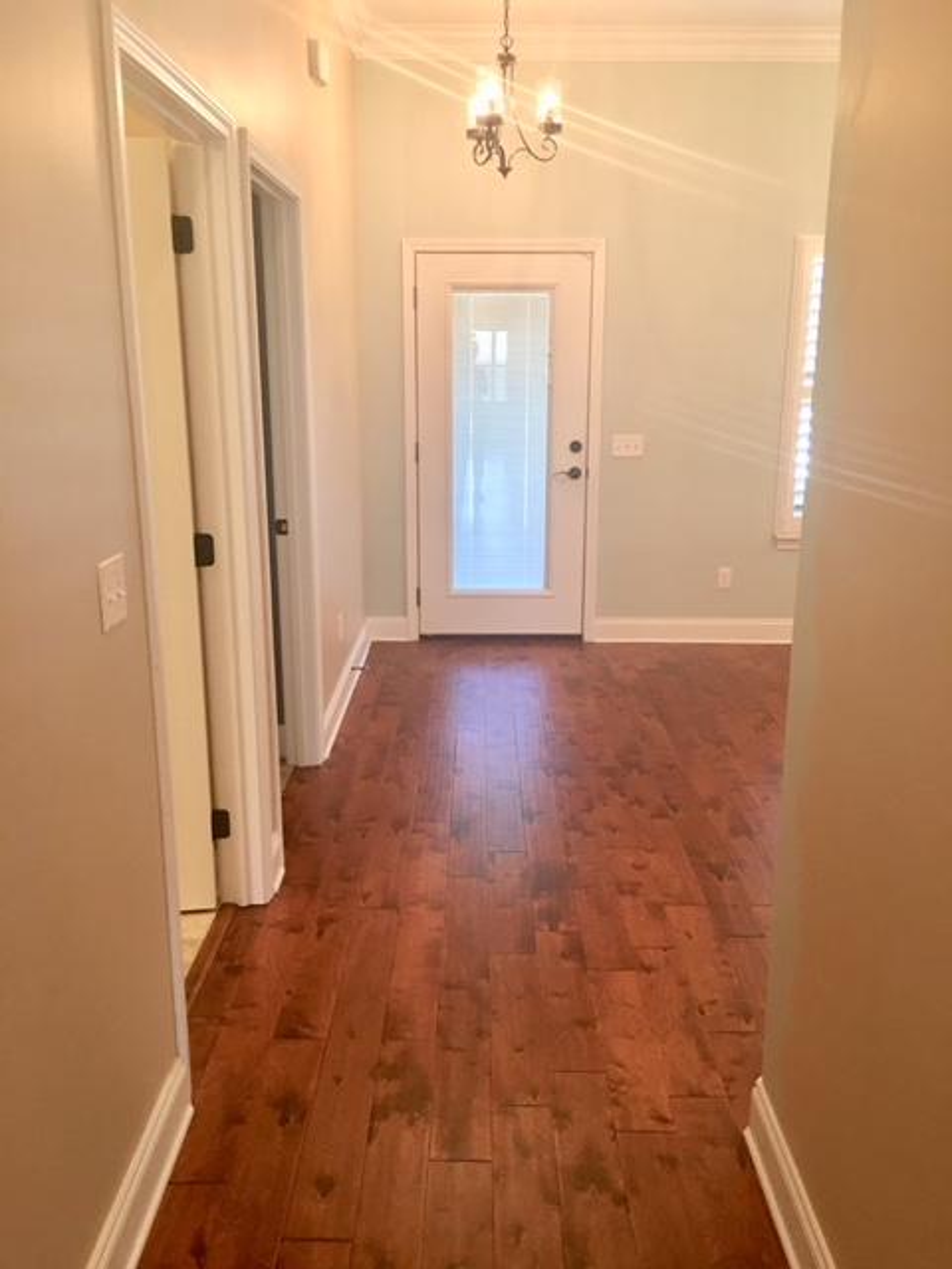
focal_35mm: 29
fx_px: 1063
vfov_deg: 61.7
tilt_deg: -12.4
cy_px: 634
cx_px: 476
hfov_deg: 48.2
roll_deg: -0.5
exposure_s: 1/15
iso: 64
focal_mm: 4.15
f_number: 2.2
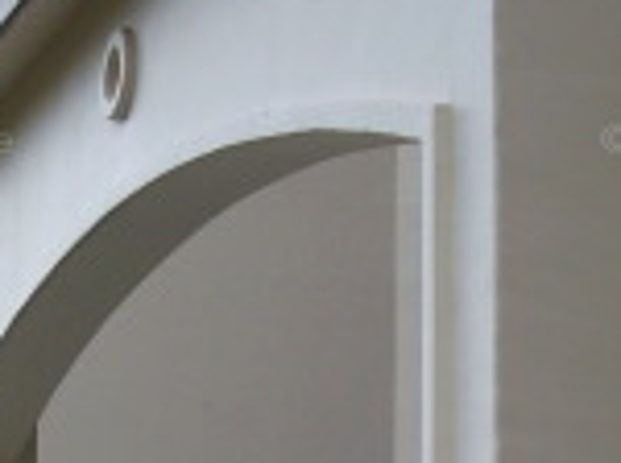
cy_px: 558
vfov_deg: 10.7
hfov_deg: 14.4
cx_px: 83
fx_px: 2436
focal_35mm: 136
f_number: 2.8
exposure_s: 1/160
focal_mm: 6.2
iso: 80
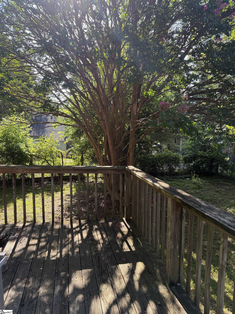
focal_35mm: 24
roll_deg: +2.3
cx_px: 118
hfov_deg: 56.8
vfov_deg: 71.6
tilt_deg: -7.6
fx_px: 217
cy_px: 157
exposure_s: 1/507
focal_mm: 6.76
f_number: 1.78
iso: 100
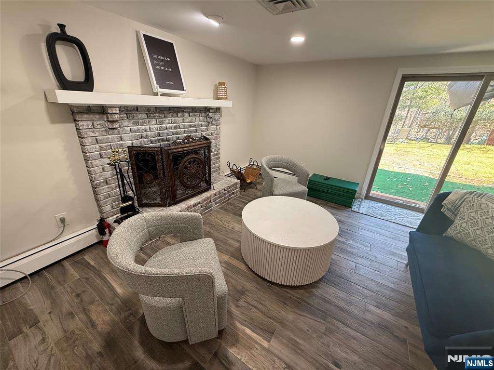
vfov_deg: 85.7
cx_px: 247
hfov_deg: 102.1
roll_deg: -3.8
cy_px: 185
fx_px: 200
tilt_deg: -23.3
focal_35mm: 14
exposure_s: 1/60
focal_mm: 2.22
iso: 200
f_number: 2.2
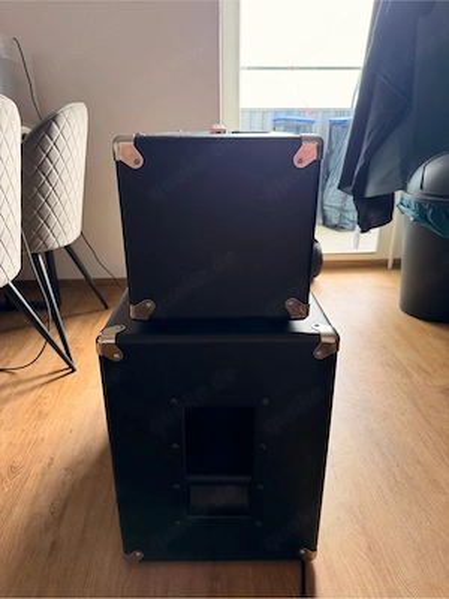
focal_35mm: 24
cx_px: 224
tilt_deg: -21.7
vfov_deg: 71.6
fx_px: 415
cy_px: 300
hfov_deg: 56.8
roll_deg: -0.1
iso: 200
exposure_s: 1/117
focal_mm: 6.76
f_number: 1.78
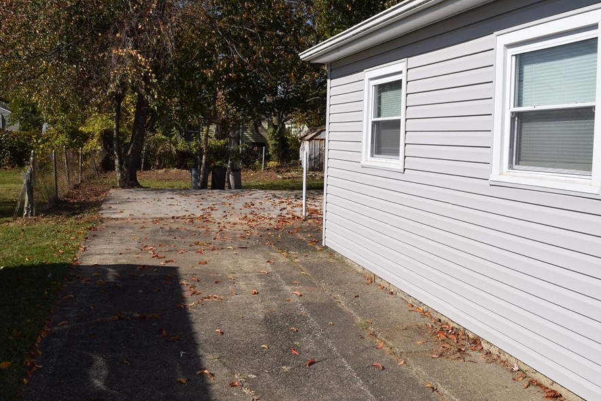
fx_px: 551
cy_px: 175
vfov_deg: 39.9
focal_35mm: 33
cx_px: 249
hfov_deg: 56.9
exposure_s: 1/200
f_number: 11
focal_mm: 18
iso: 100
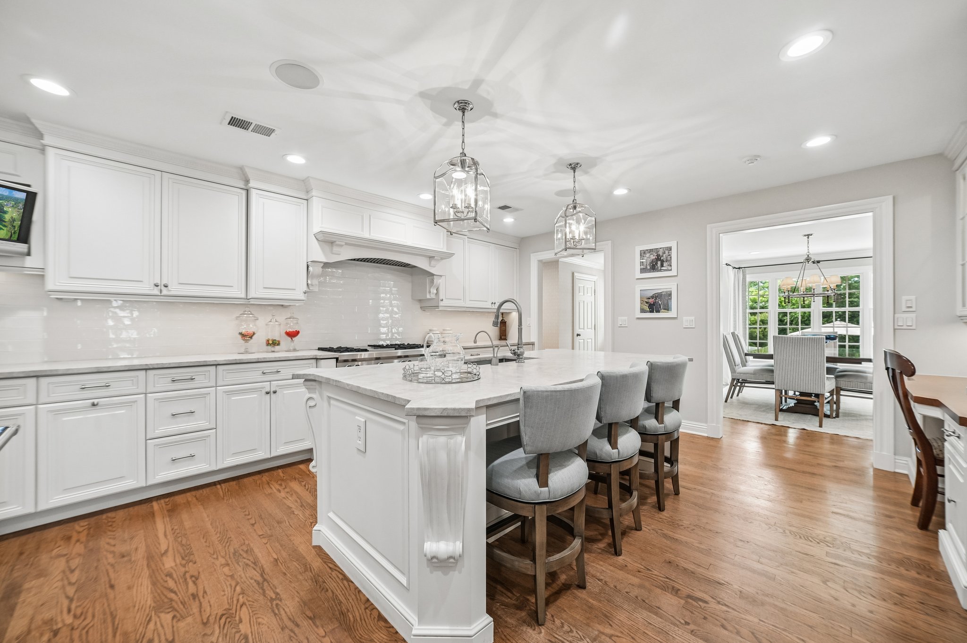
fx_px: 376
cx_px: 484
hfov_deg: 104.3
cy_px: 322
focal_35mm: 14
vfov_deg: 81.1
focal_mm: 14
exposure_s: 1/100
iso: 800
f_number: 6.3
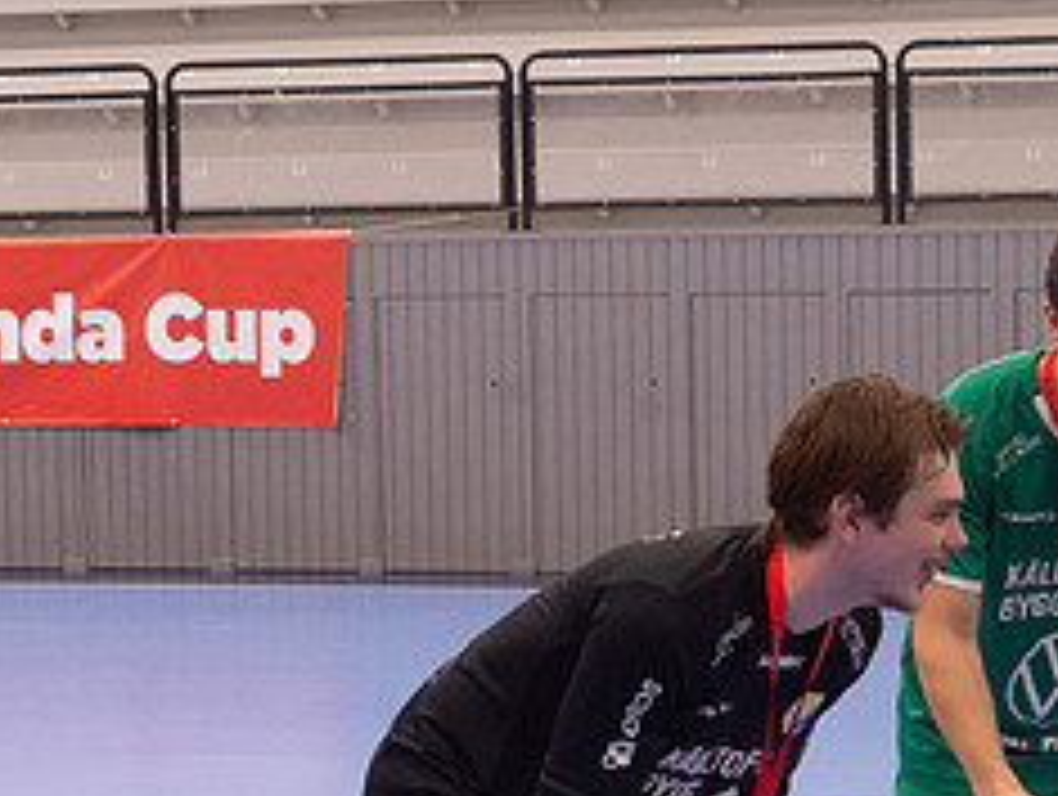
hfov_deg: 13.3
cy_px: 684
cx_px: 851
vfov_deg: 10.1
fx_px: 4500
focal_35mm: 147
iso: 4500
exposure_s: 1/250
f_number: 5
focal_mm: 60
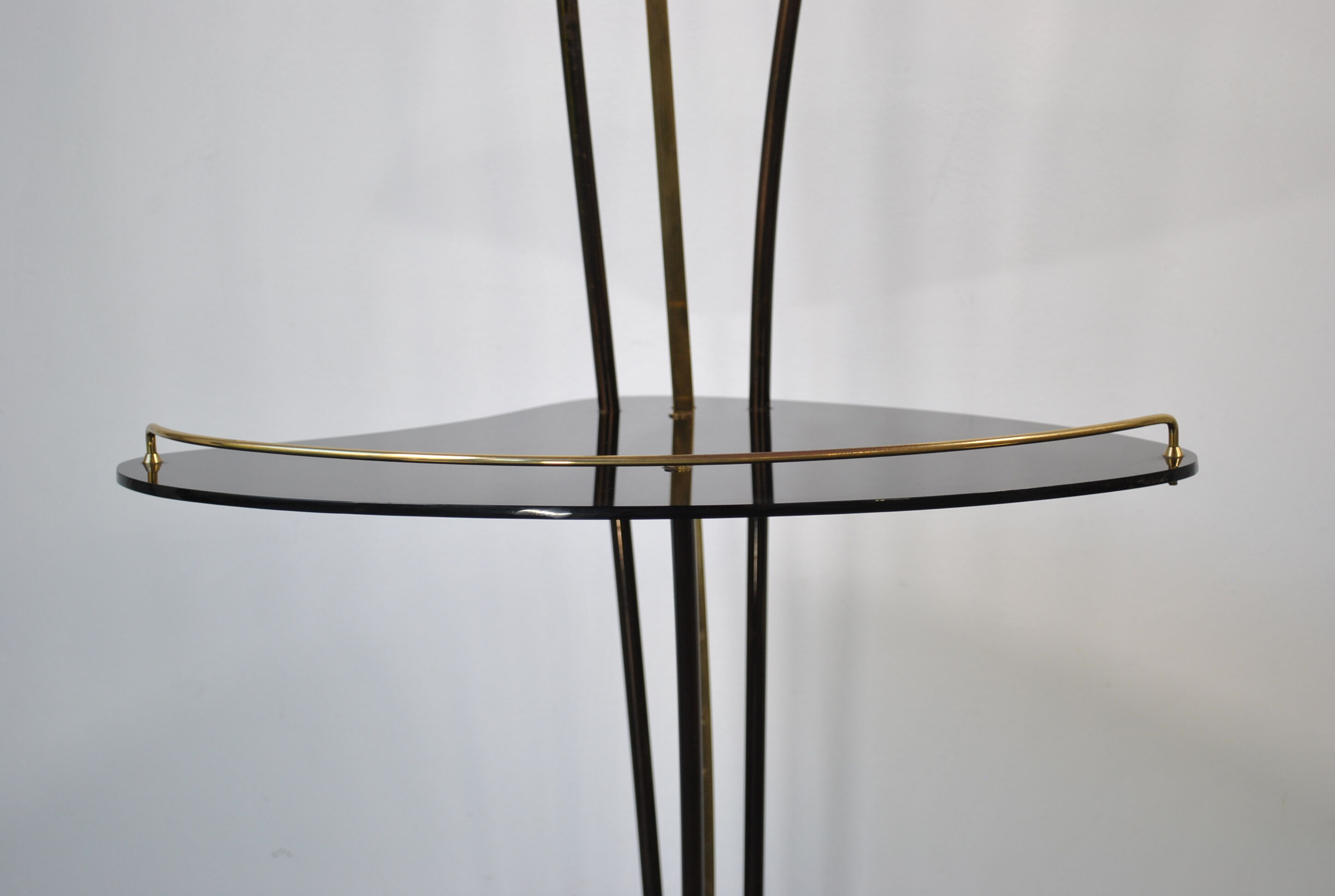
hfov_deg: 30.5
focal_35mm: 66
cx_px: 668
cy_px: 448
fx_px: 2453
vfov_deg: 20.7
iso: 200
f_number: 5.3
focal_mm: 44
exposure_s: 1/60
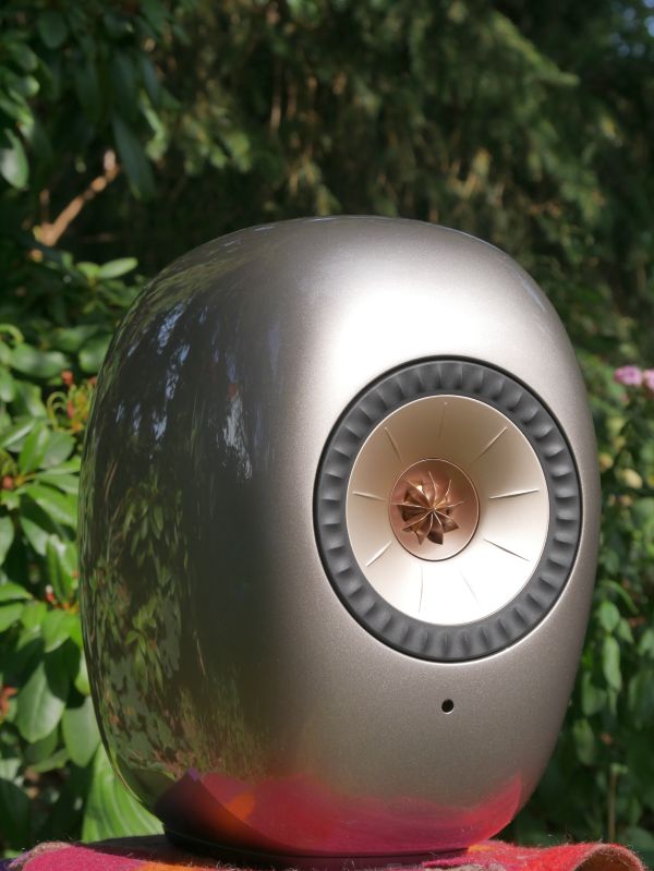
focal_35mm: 80
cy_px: 436
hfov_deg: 18.4
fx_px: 2014
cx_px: 327
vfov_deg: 24.4
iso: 200
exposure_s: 1/320
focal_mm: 40
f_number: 7.1
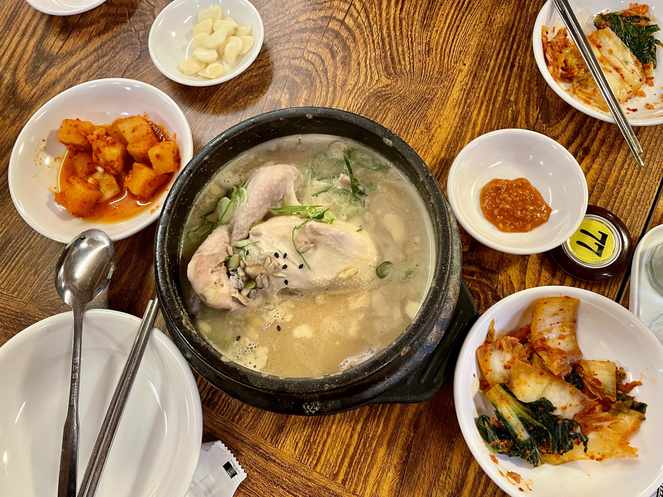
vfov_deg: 53.1
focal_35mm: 26
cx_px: 332
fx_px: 498
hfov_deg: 67.3
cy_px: 248
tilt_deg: -72.6
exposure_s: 1/60
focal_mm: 4.2
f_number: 1.6
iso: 200
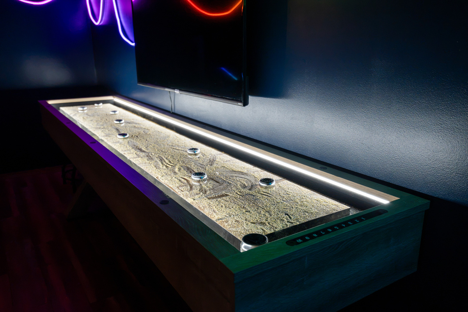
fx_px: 377
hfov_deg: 63.7
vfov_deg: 45.0
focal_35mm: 29
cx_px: 234
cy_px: 156
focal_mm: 29
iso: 800
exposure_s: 1/160
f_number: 4
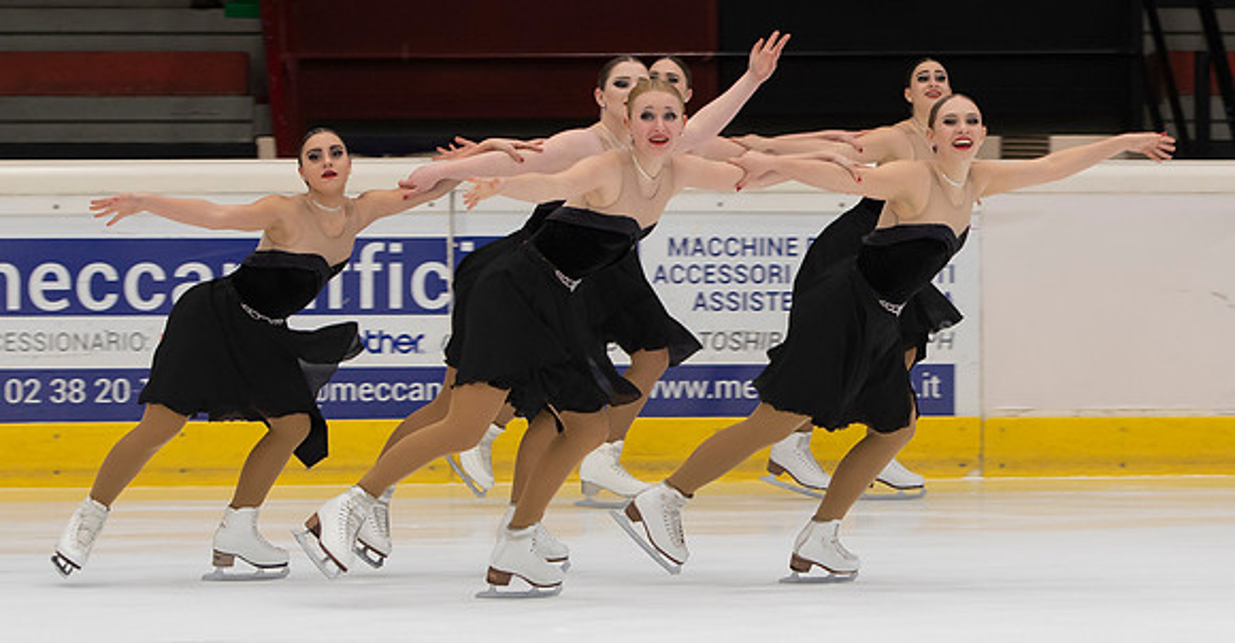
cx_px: 965
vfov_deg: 4.9
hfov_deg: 9.4
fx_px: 7520
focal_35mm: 234
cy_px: 223
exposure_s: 1/250
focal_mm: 86
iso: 800
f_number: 3.5
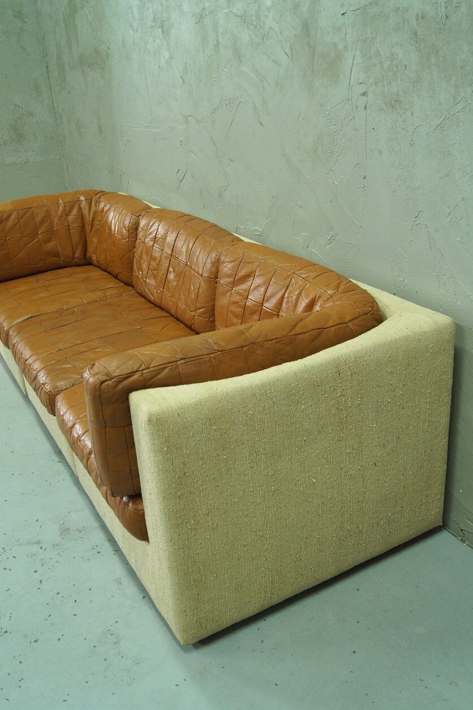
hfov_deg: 39.9
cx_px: 236
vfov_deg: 57.2
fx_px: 651
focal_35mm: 33
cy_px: 355
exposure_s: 1/8
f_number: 7.1
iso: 400
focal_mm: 22
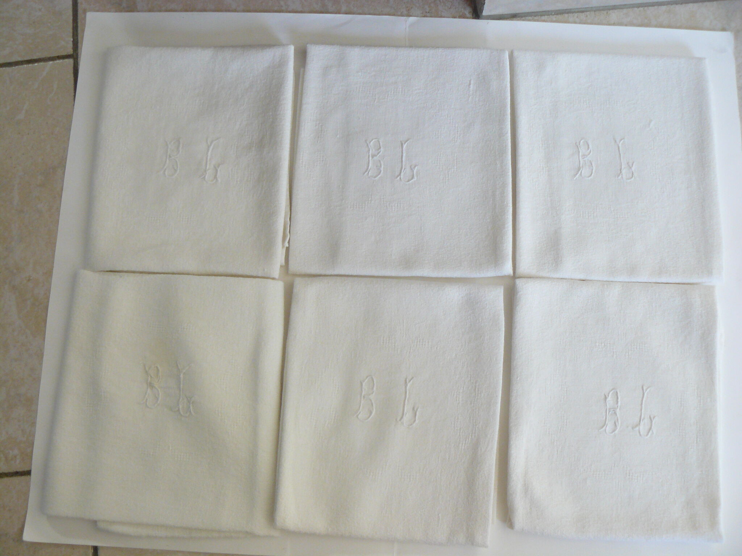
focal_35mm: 36
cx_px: 371
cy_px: 278
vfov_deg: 39.7
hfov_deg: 51.4
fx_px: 772
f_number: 2.8
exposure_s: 1/25
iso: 200
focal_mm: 6
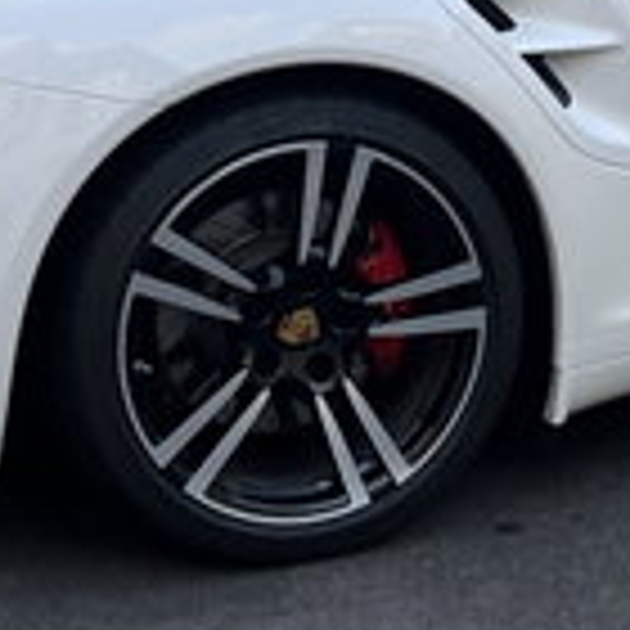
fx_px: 2594
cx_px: 585
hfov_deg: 13.7
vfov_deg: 13.6
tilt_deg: -3.5
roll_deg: +0.9
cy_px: -32
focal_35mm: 126
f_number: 1.6
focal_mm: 5.1
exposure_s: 1/121
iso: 40
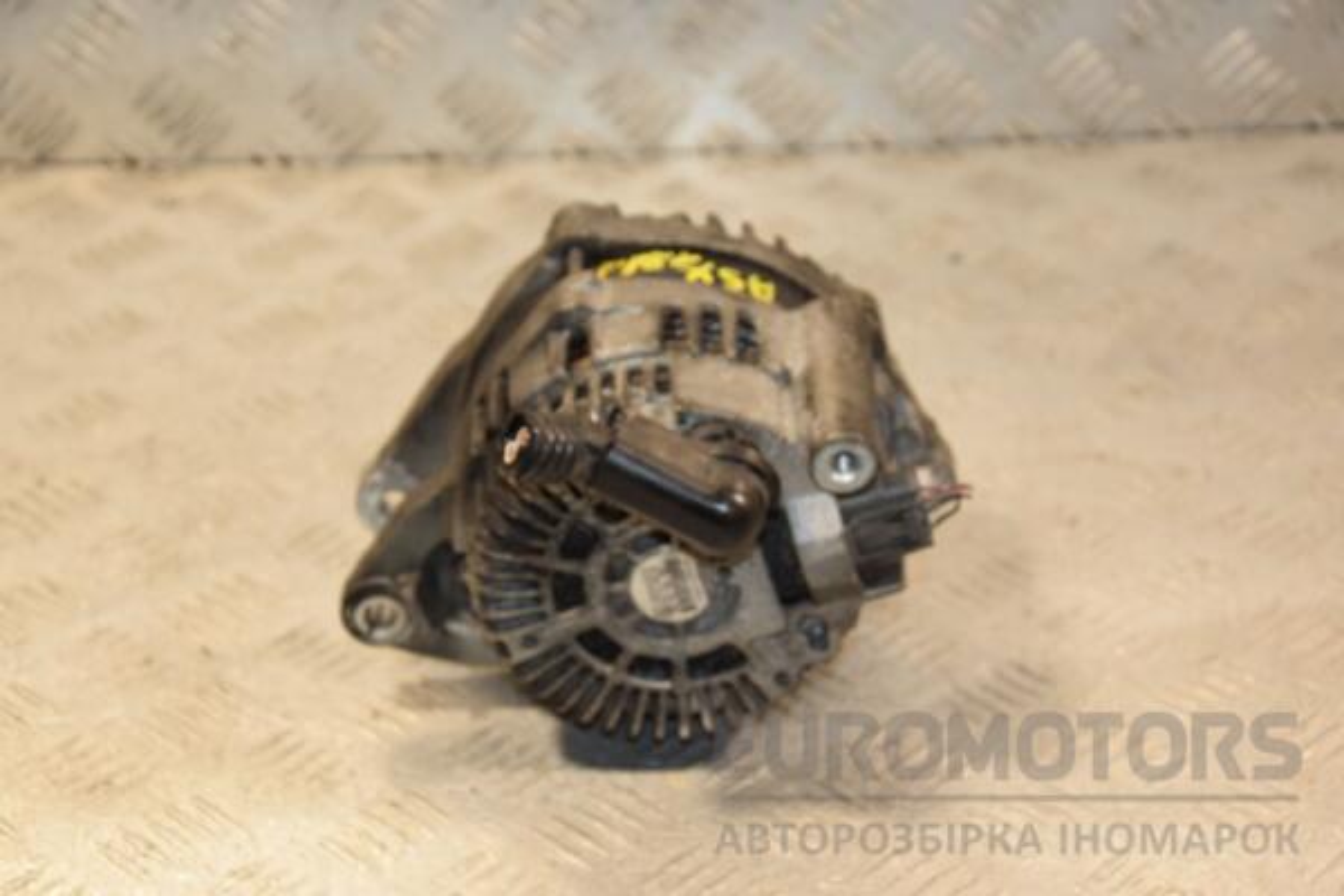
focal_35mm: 87
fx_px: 3248
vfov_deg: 15.7
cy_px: 448
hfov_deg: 23.4
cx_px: 672
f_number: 5.6
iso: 800
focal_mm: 58
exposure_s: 1/200
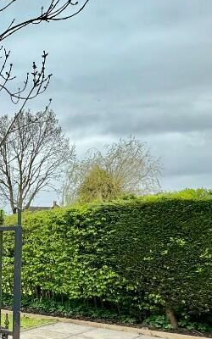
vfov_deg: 49.6
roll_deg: +0.6
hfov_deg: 22.9
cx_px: -148
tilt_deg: -0.3
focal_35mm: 38
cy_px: 252
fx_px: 351
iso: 40
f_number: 2.2
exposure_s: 1/587
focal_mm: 2.22
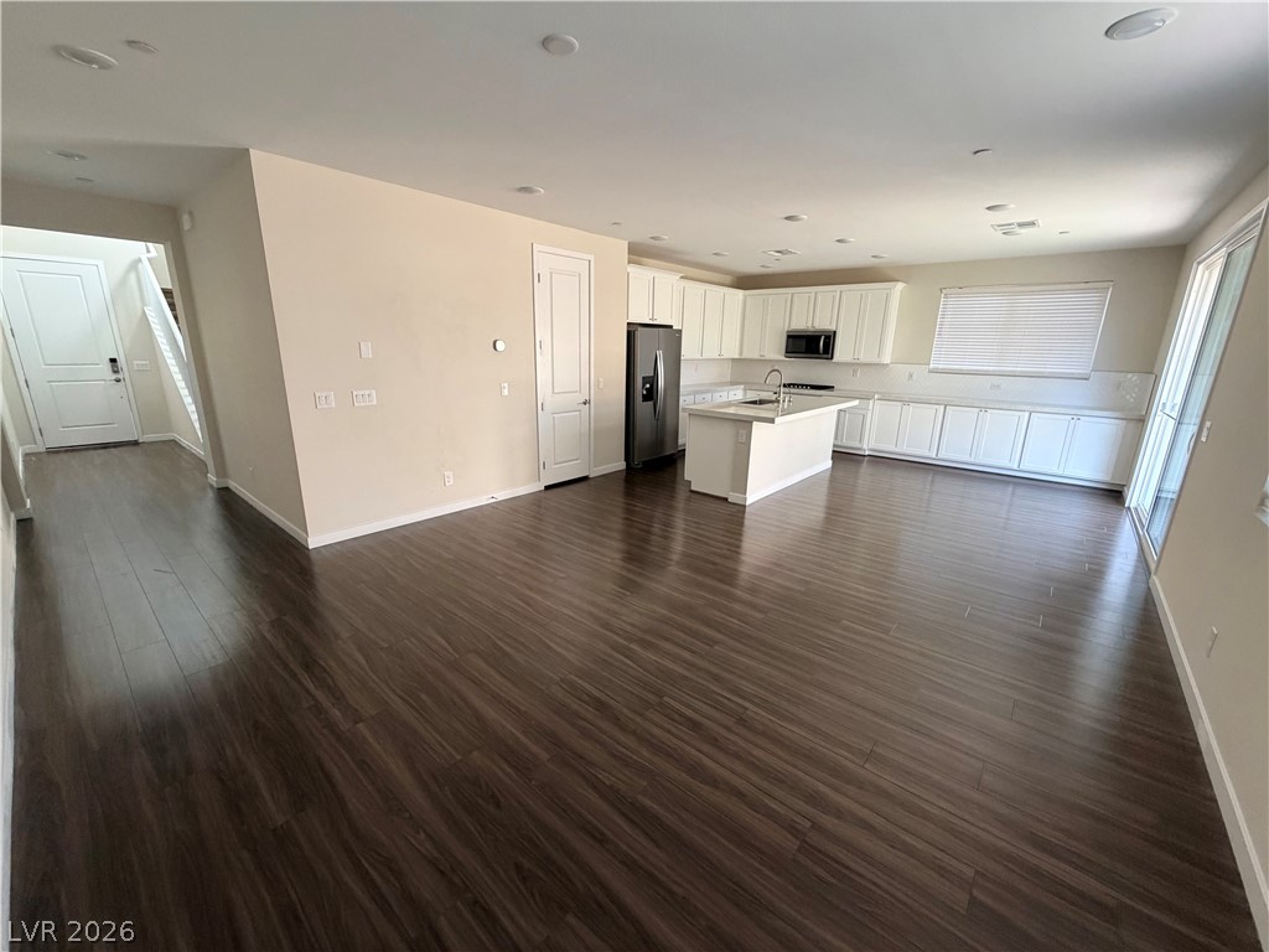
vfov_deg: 85.7
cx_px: 634
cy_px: 476
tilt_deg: -15.2
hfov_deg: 102.1
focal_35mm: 14
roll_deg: -1.0
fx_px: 513
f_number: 2.2
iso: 320
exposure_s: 1/121
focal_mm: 2.22
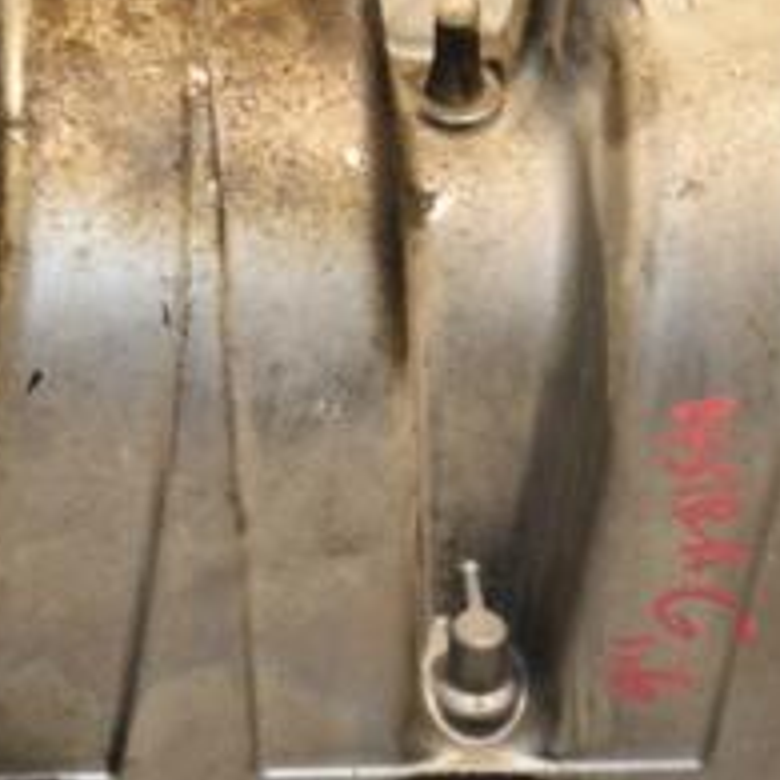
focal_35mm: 204
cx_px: 496
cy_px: 560
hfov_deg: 8.6
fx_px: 5201
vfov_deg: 8.6
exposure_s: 1/200
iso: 800
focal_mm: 52
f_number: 5
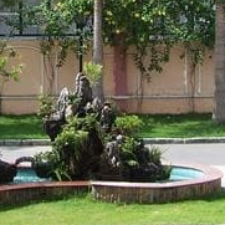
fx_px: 875
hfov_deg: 14.6
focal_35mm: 119
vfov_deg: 14.3
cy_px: -35
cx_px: 42
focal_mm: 6.3
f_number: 4
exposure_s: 1/350
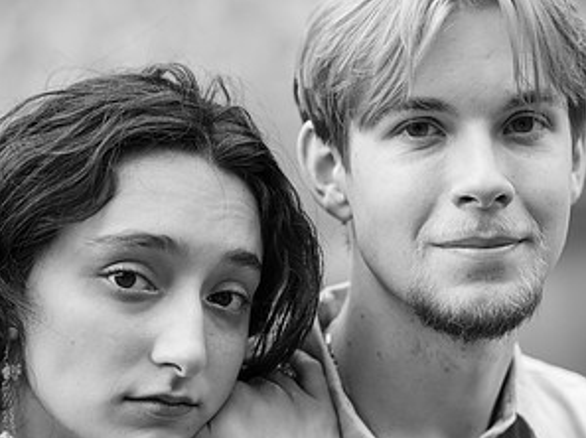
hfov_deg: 15.9
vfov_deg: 11.9
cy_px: 286
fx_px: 2097
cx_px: 294
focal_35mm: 124
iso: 800
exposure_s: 1/250
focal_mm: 85
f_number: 3.2
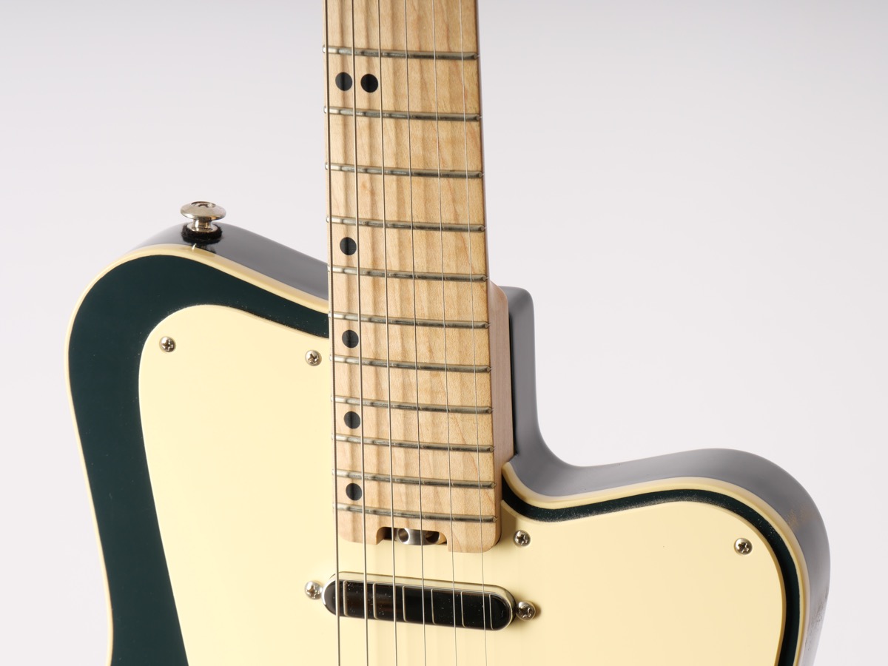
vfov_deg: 10.7
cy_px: 333
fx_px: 3540
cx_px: 444
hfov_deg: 14.3
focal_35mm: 138
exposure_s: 1/200
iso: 200
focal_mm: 69
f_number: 7.1
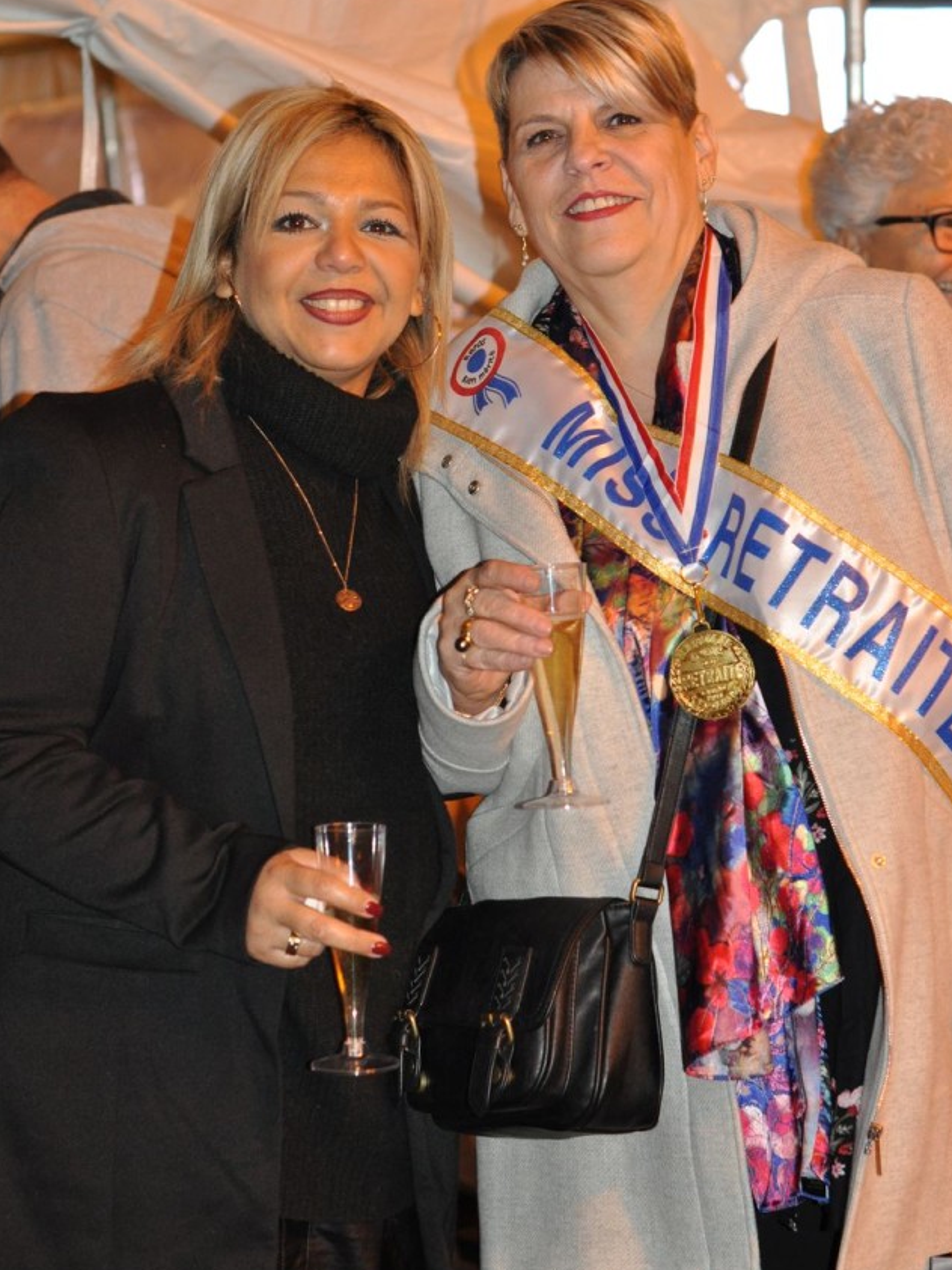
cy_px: 616
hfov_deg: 18.0
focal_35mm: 82
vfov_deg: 23.8
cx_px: 477
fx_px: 3008
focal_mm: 50
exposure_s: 1/60
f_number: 2.8
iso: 800
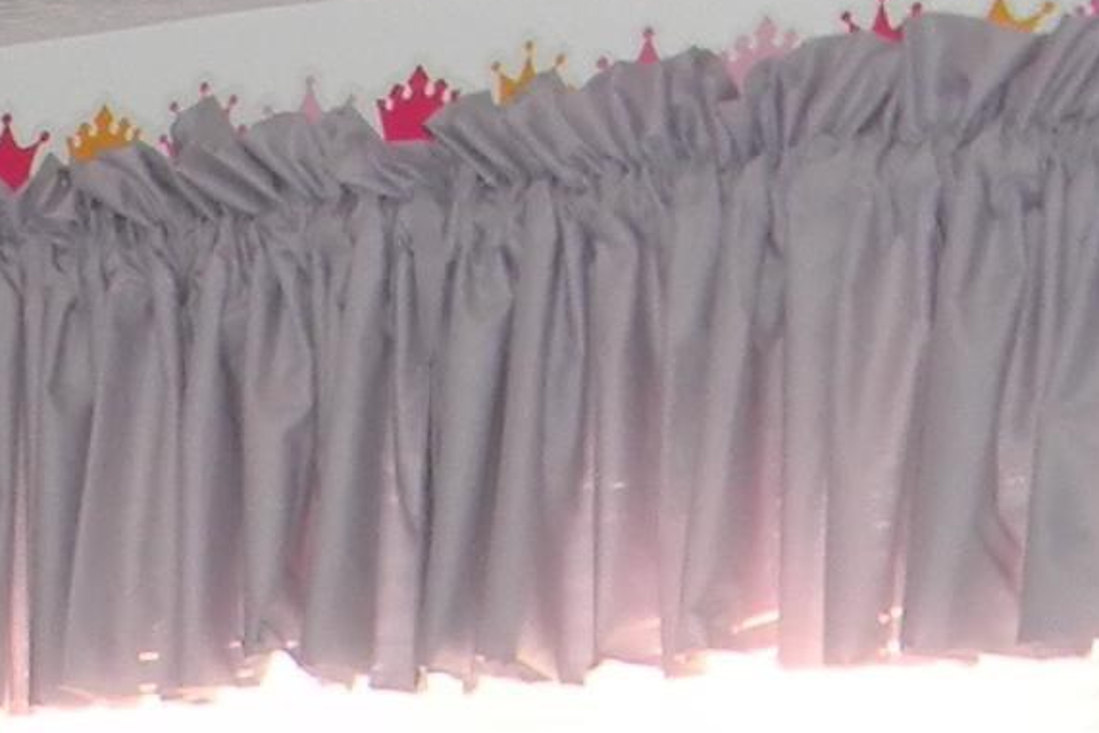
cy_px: 1612
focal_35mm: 153
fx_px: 4672
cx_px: -549
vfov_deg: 8.4
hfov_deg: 12.7
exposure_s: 1/30
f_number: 3.5
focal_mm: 5
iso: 161
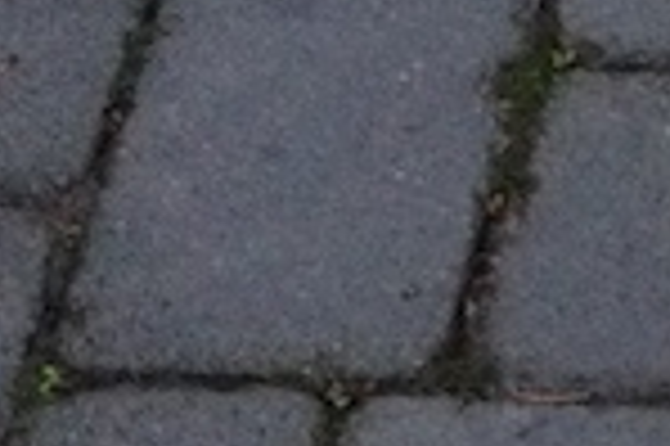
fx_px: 4666
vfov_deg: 5.5
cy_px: 5
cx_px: 1434
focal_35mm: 251
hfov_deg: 7.8
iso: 400
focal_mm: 4.28
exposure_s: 1/20
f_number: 2.4
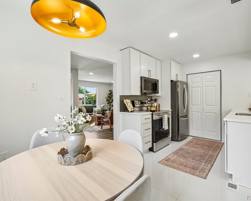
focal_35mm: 17
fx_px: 126
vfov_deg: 77.0
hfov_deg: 89.6
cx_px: 126
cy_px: 100
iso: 800
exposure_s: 1/80
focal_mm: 10
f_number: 8
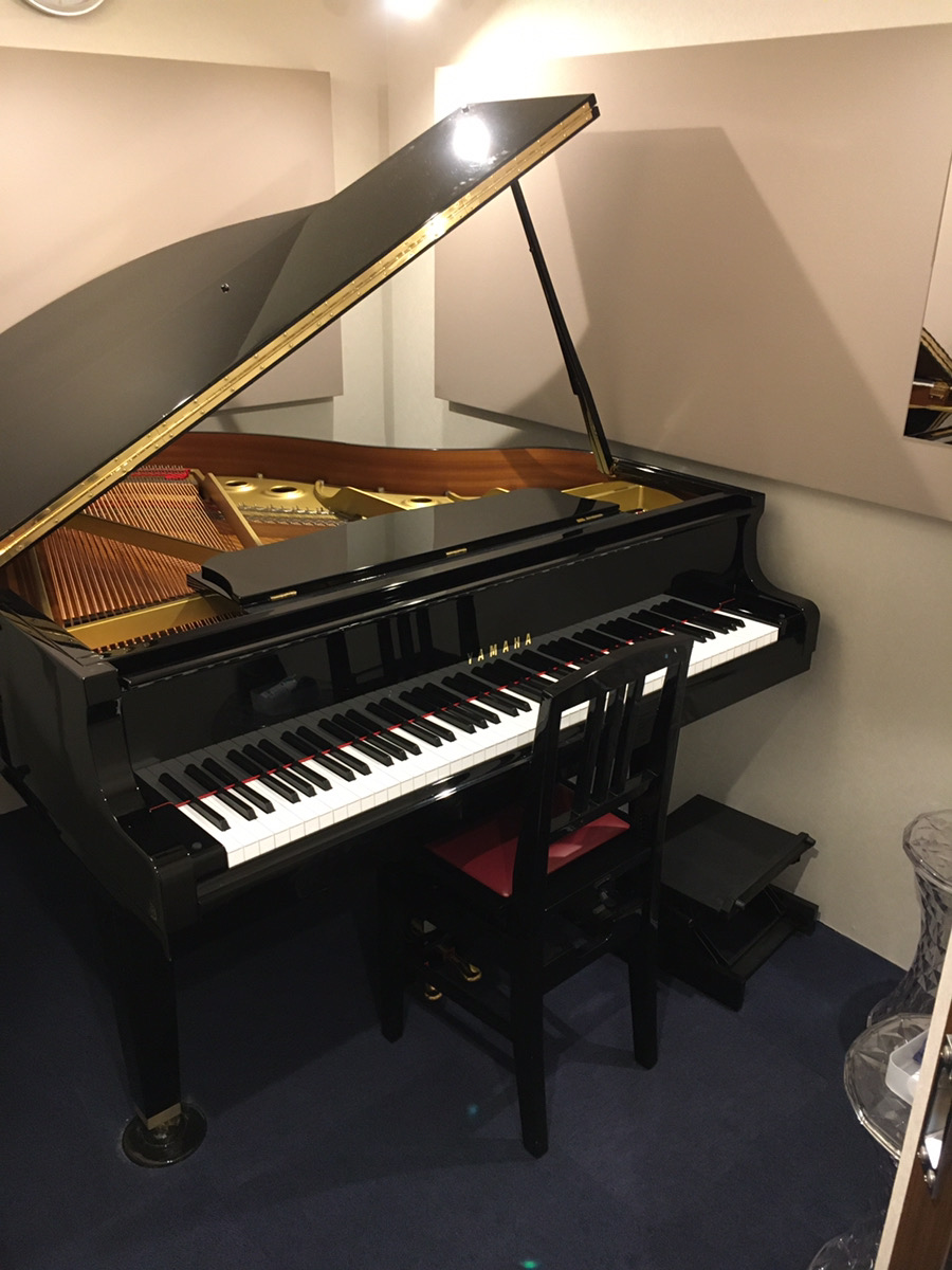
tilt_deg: -23.1
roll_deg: -1.7
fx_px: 1063
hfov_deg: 48.2
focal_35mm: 29
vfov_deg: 61.7
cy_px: 635
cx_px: 476
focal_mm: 4.15
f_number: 2.2
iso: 200
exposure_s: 1/24
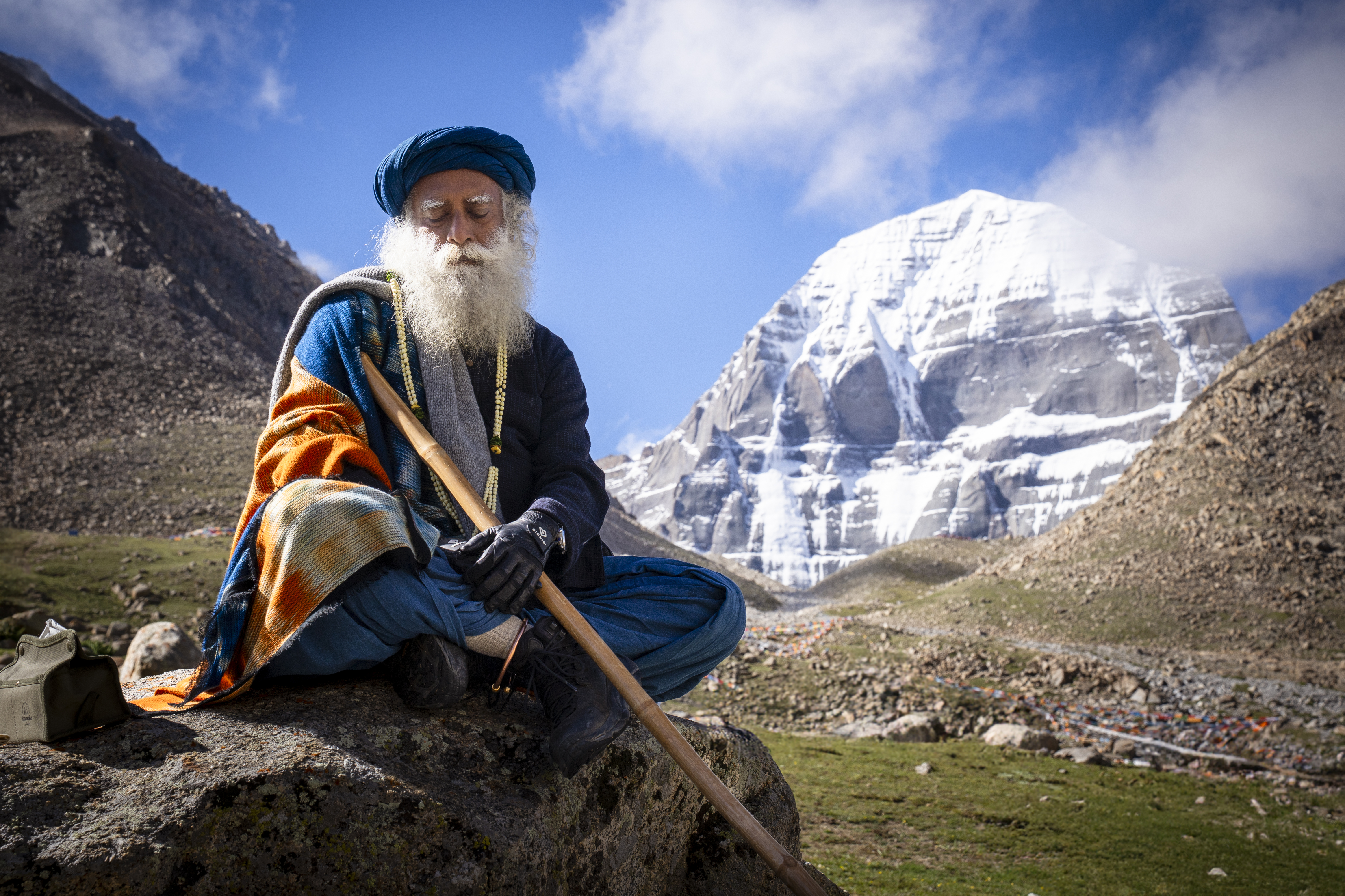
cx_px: 672
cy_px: 448
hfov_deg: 36.9
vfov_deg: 25.1
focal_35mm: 54
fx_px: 2017
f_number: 8
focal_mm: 54
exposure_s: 1/500
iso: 250
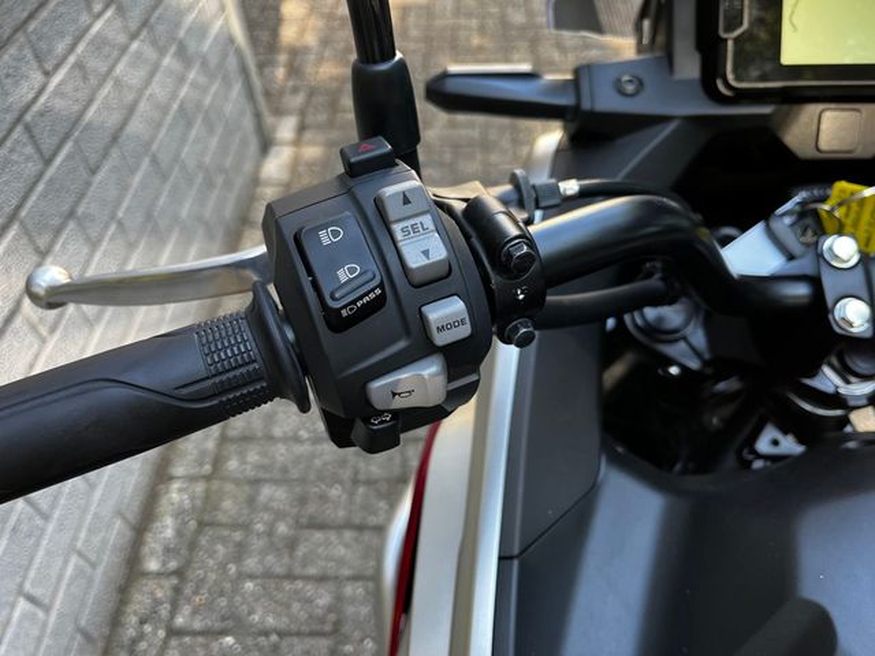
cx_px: 438
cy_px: 328
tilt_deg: -48.2
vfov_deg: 53.1
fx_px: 657
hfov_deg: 67.3
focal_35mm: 26
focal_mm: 5.1
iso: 80
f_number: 1.6
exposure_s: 1/122
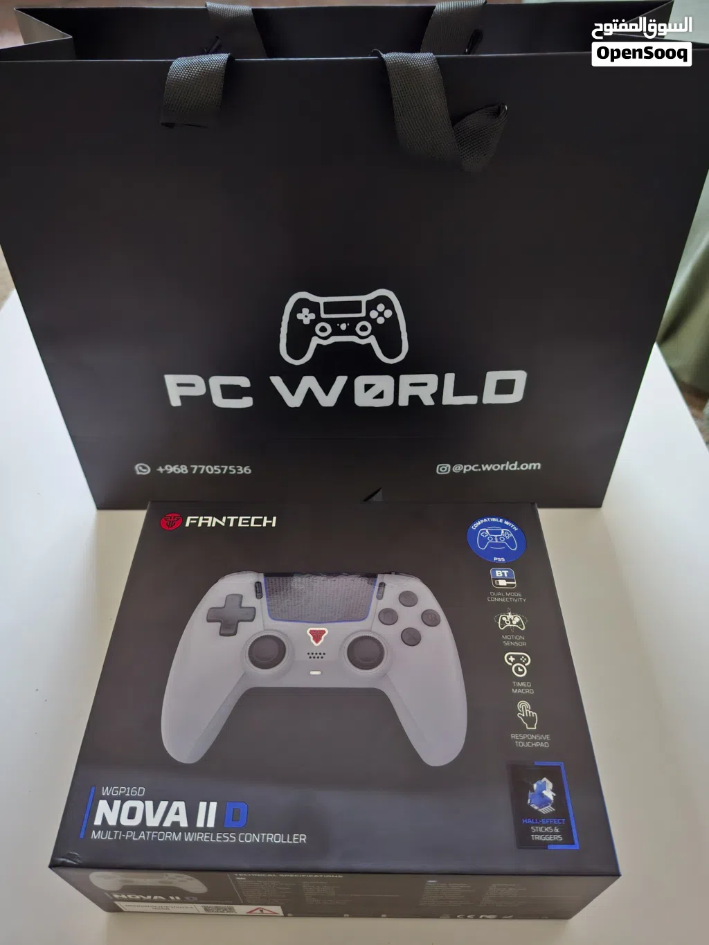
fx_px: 628
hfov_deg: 58.9
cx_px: 354
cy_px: 472
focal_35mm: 23
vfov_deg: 73.9
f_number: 1.8
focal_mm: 5.54
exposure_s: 1/14
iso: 1250
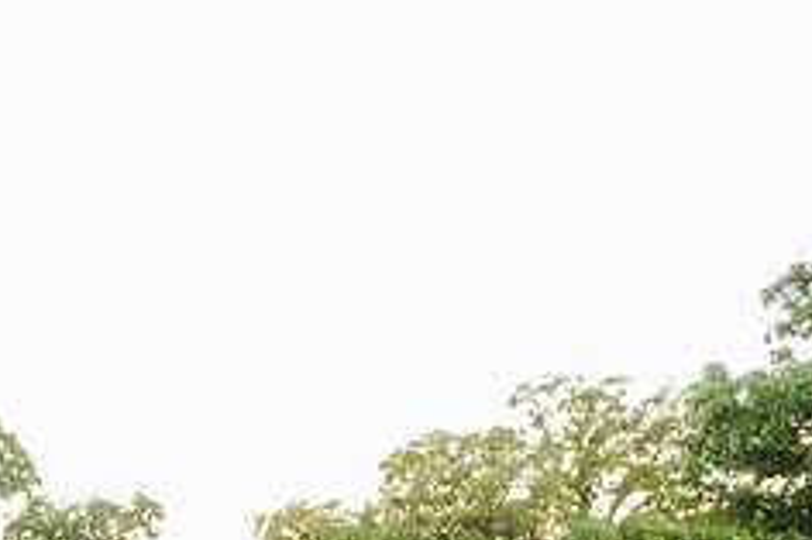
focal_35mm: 59
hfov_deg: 29.6
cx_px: -138
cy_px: 569
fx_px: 1330
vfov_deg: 21.9
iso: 800
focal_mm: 24
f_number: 3.5
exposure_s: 1/160
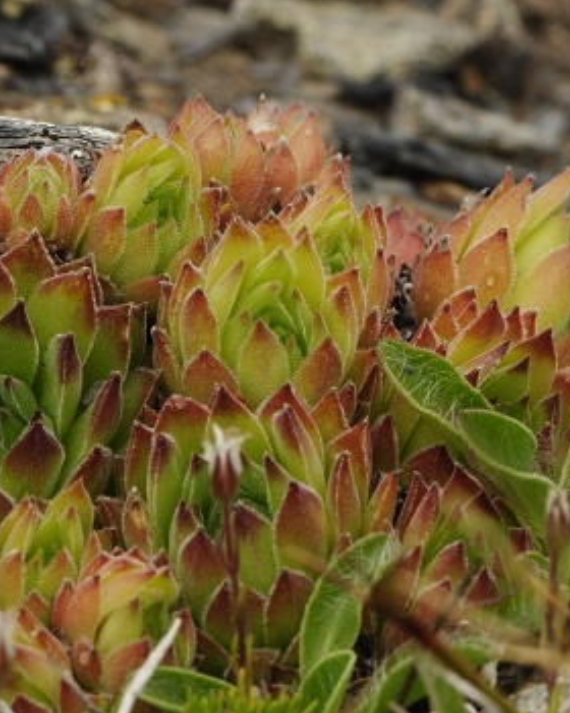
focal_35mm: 274
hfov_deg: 5.6
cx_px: 354
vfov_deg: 7.0
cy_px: 196
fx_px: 5779
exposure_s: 1/160
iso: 200
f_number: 13
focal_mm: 85
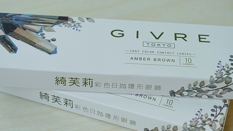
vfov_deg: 15.3
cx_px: 109
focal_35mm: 79
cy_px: 83
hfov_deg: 26.8
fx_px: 488
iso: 100
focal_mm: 64
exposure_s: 1/160
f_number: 7.1
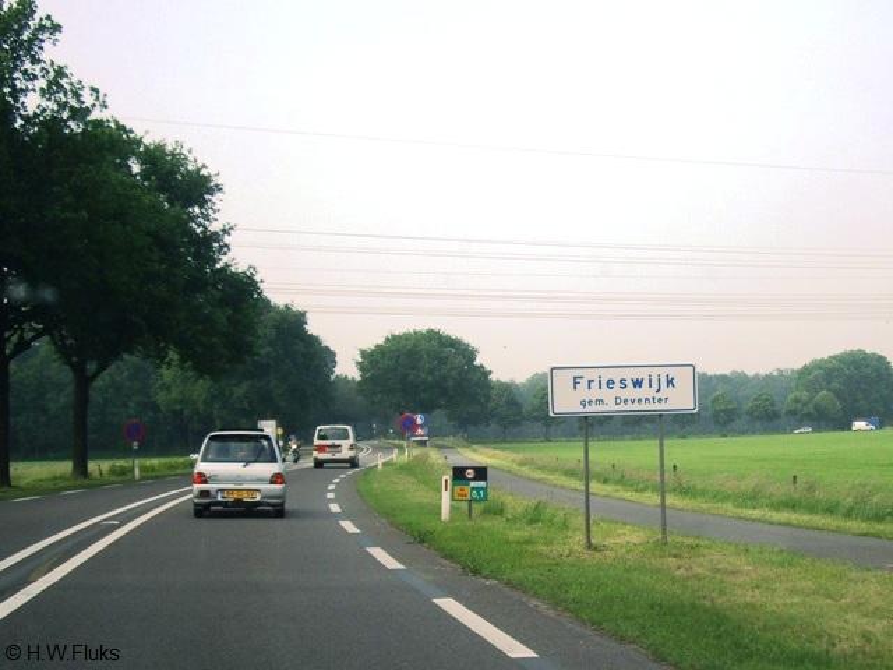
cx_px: 446
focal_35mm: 38
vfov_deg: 37.7
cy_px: 335
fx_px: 980
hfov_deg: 49.0
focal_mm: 7.9
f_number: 2.8
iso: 64
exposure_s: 1/500
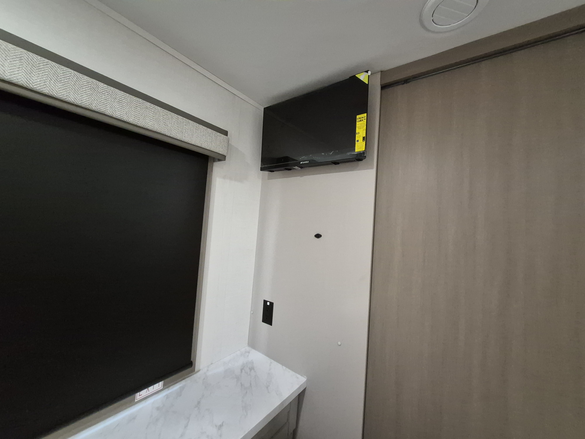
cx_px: 292
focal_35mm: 13
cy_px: 220
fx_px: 220
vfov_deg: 89.9
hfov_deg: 106.2
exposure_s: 1/60
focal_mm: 1.74
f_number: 2.2
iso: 1250
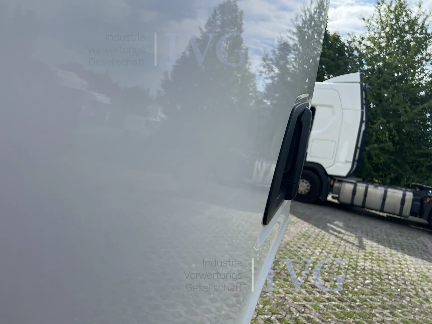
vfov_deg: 53.1
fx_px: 324
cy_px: 162
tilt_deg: -3.0
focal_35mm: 26
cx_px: 216
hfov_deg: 67.3
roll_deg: -9.1
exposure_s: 1/2353
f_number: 1.5
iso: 50
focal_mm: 5.7
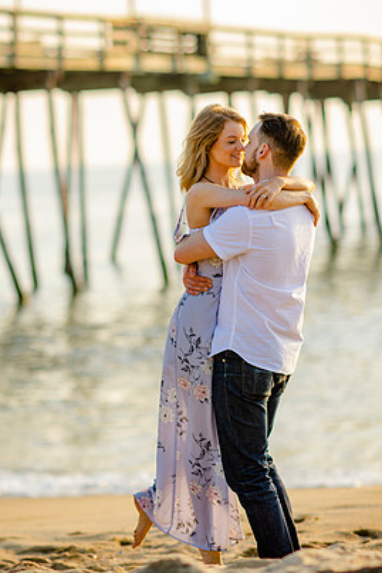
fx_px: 2262
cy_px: 258
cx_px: 170
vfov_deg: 14.5
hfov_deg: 9.7
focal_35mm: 142
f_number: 1.8
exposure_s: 1/1250
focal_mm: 85
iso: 160
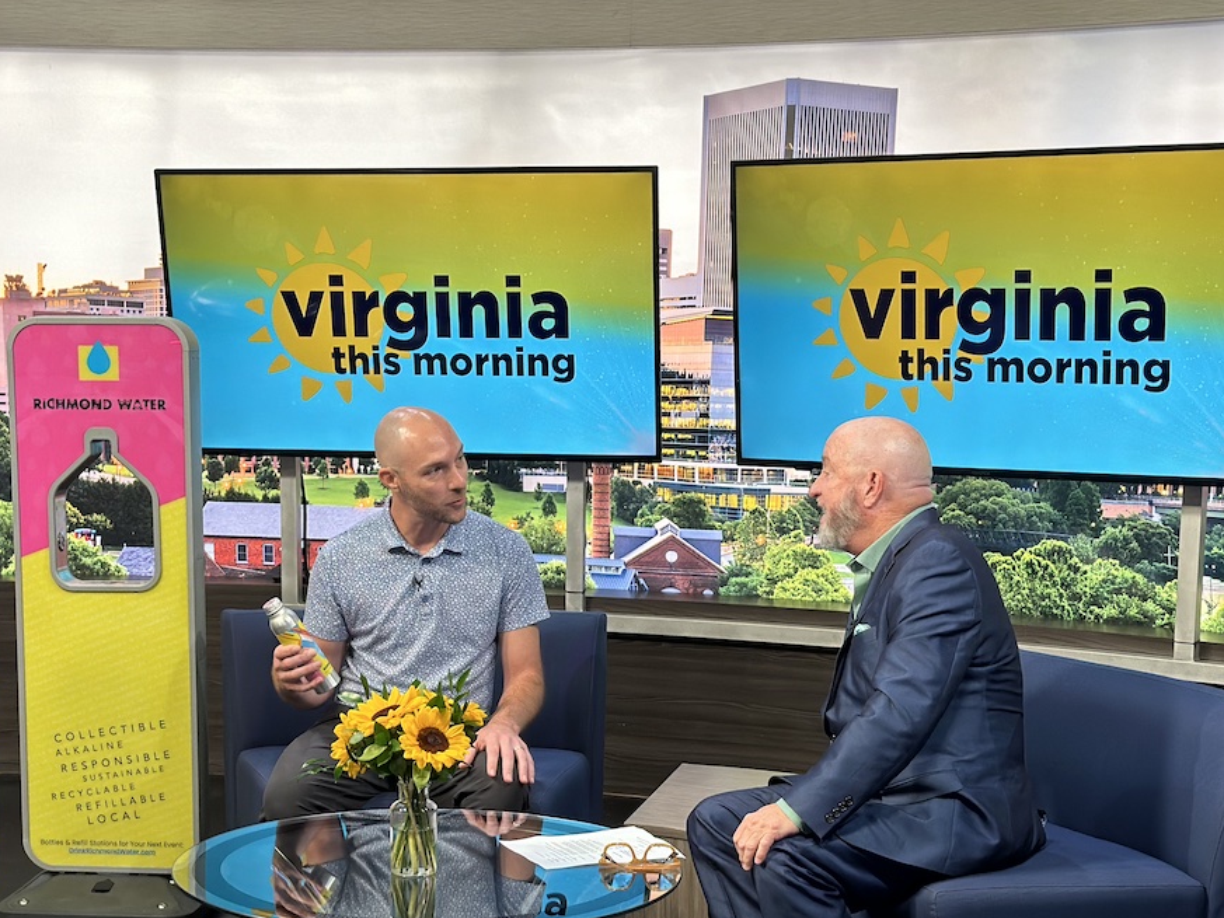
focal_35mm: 66
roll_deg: -1.2
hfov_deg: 29.3
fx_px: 2334
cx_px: 512
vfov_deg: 22.2
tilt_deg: -8.6
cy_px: 628
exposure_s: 1/96
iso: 125
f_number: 1.78
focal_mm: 6.86
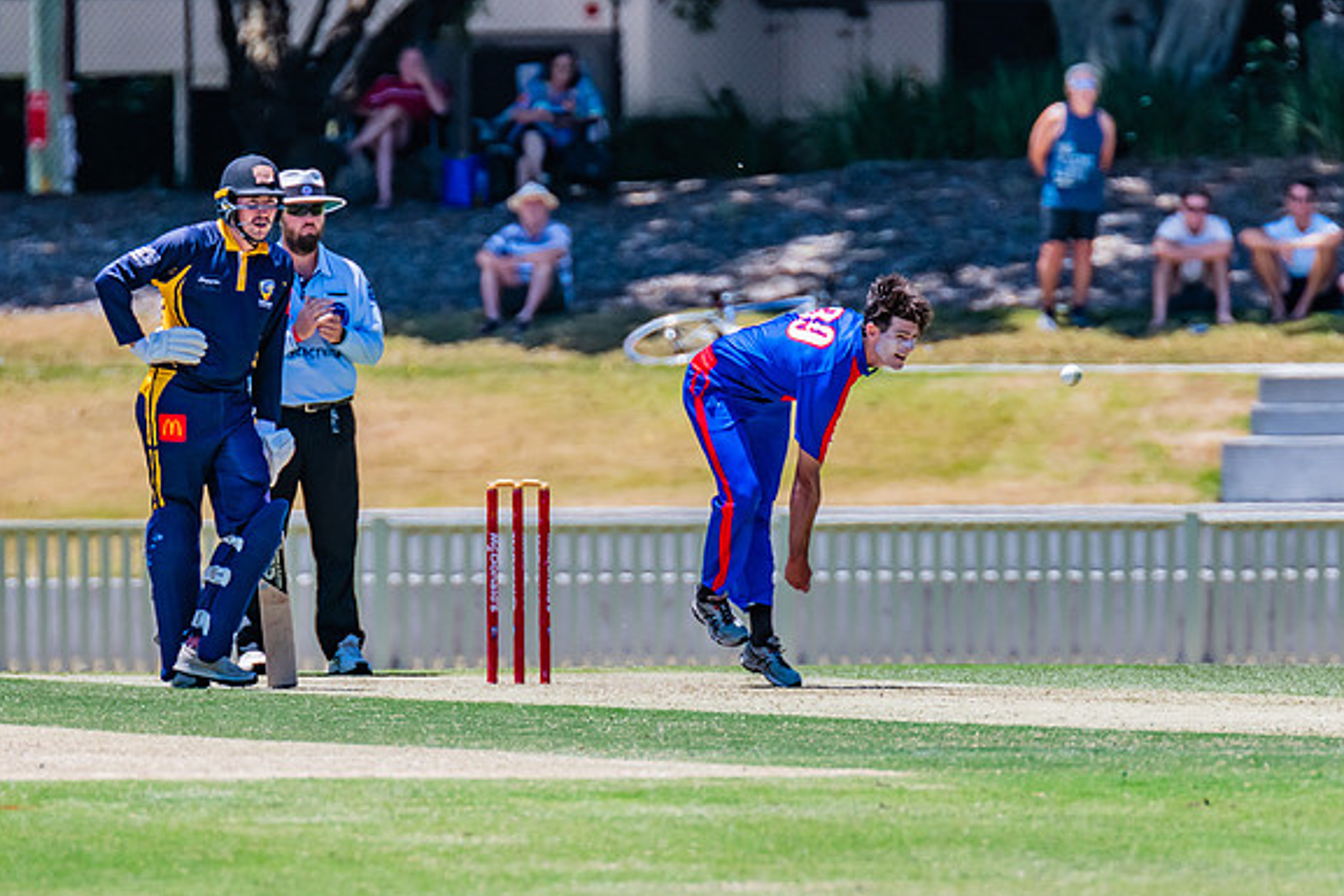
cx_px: 776
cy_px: 449
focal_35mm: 762
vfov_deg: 1.8
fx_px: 28453
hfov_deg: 2.7
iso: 640
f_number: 7.1
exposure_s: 1/2000
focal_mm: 550
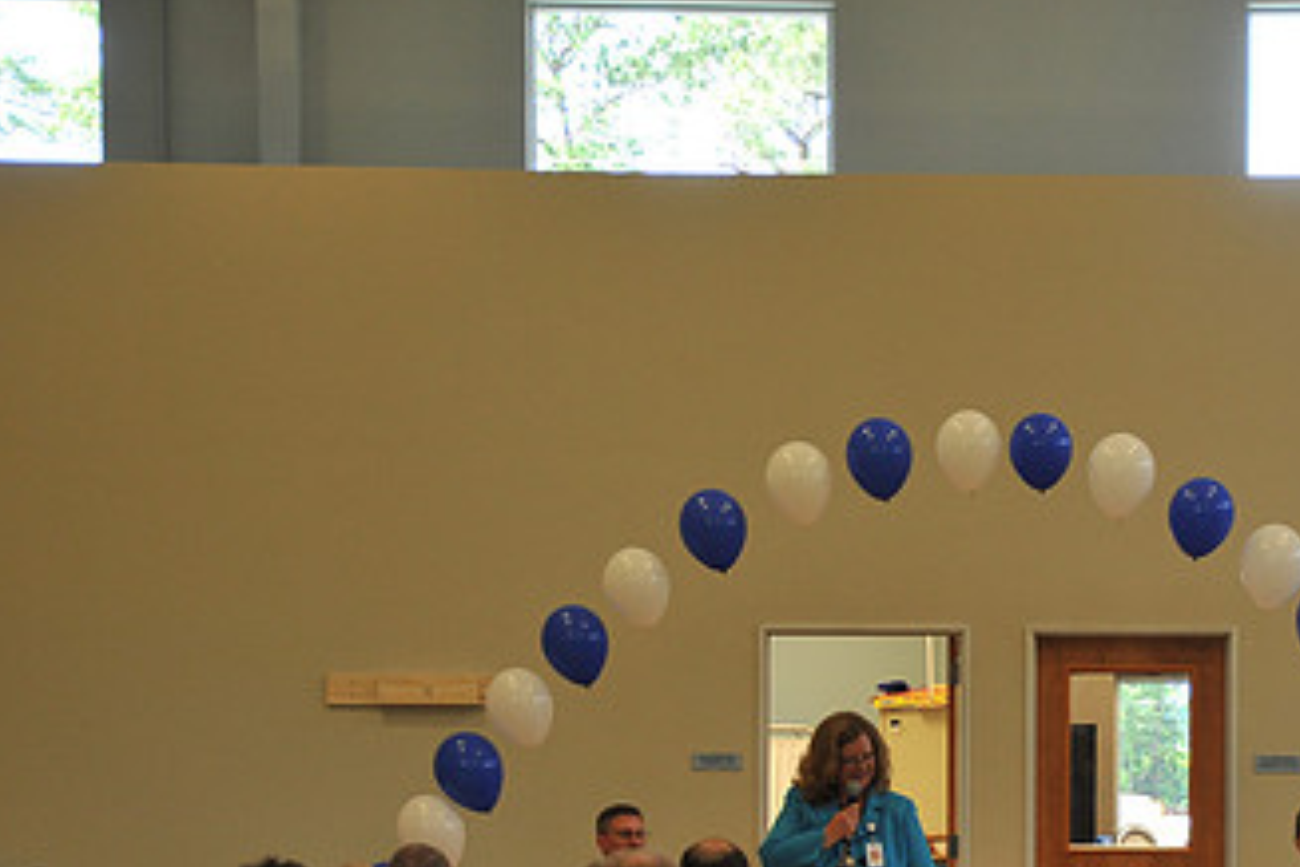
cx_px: 946
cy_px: 750
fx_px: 3972
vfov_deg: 12.4
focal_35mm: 110
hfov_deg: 18.5
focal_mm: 62
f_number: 5.6
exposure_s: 1/100
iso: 1000
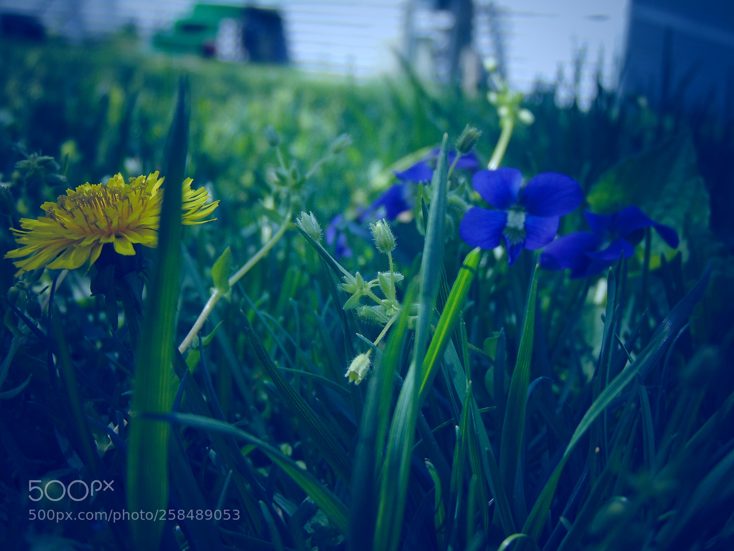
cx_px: 367
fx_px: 1060
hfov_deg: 38.2
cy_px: 276
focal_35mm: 50
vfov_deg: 29.1
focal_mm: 9
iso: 80
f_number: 3.5
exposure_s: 1/250
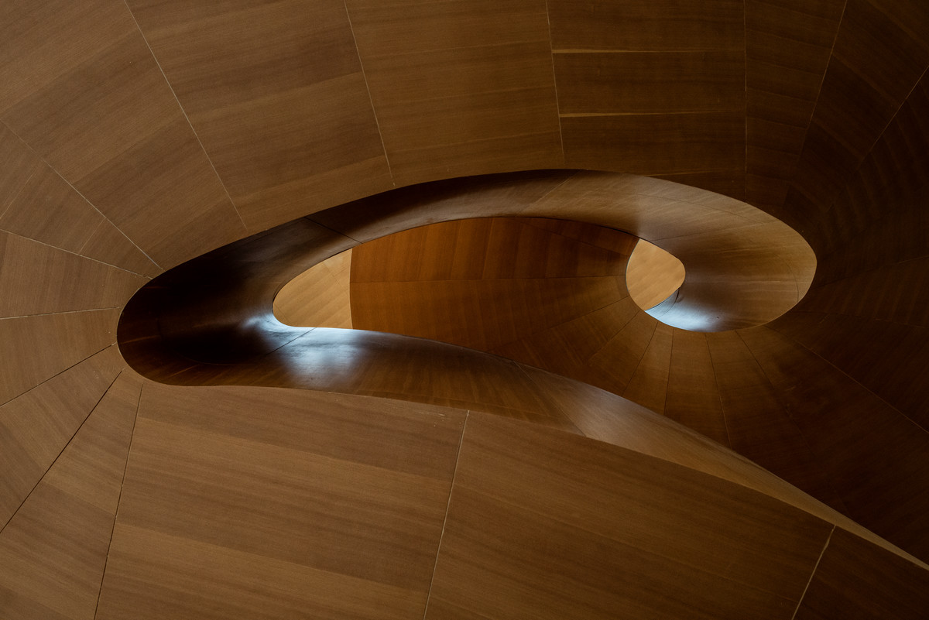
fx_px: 826
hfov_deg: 58.7
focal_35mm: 32
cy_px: 310
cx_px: 464
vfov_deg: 41.1
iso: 1600
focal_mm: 32
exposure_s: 1/80
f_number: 7.1
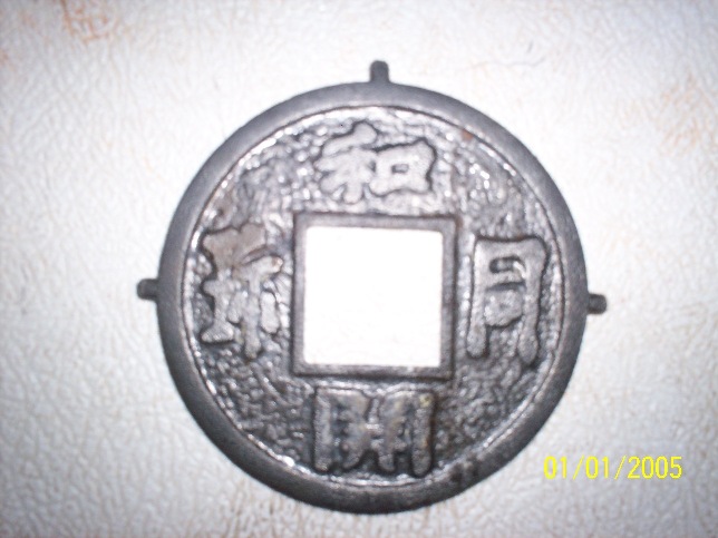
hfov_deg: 51.4
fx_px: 747
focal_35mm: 36
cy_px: 269
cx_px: 359
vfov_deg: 39.7
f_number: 4.5
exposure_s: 1/60
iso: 140
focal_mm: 6
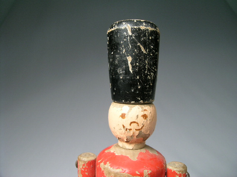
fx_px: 192
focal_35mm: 28
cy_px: 88
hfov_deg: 63.4
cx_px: 118
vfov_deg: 49.7
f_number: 4
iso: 50
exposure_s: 1/69.8
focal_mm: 5.8
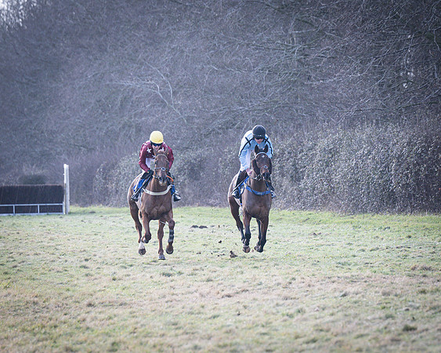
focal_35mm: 300
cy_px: 175
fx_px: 3921
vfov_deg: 5.1
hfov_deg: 6.4
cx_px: 292
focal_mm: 130
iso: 400
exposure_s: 1/1600
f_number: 3.2
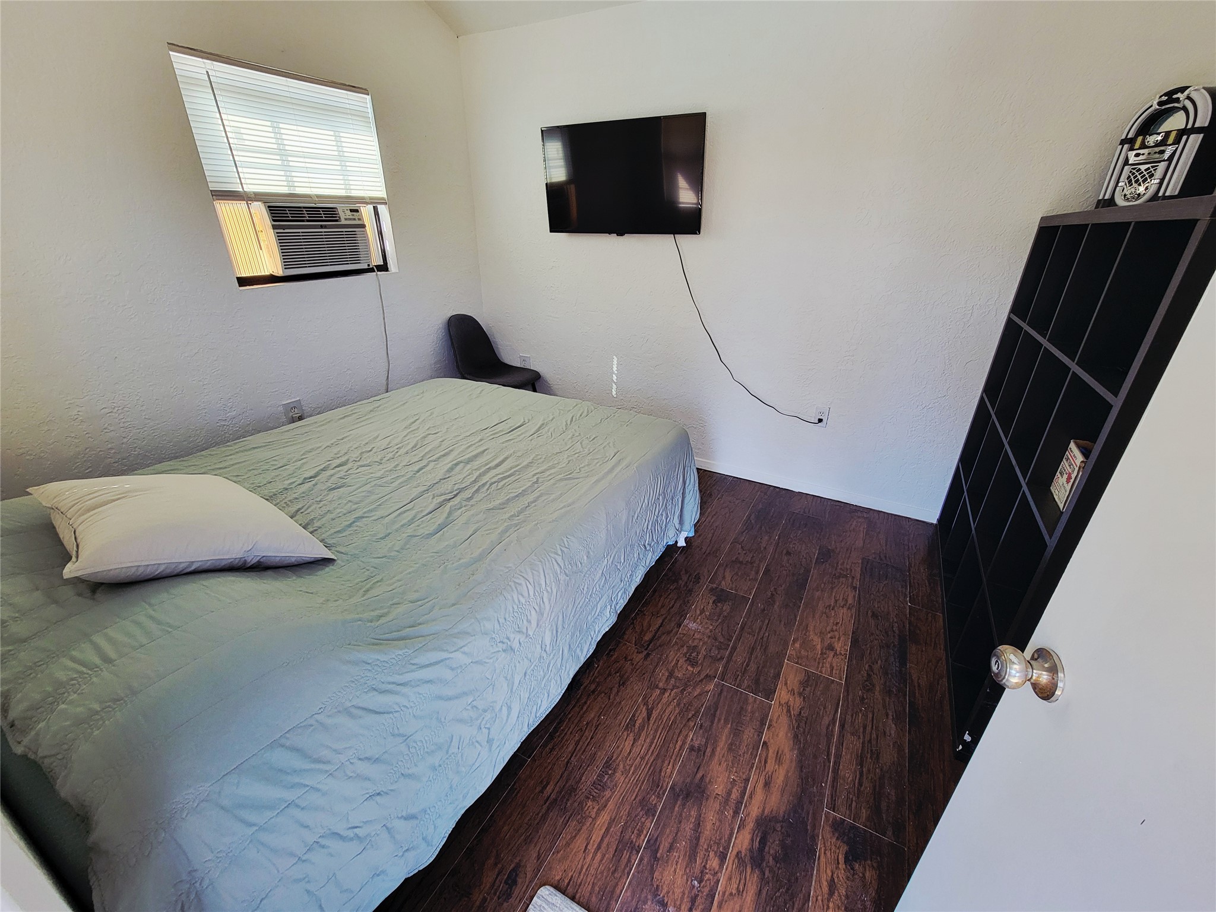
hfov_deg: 106.2
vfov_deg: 89.9
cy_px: 456
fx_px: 457
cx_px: 608
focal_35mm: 13
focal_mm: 2.2
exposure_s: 1/60.2
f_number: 2.2
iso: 100
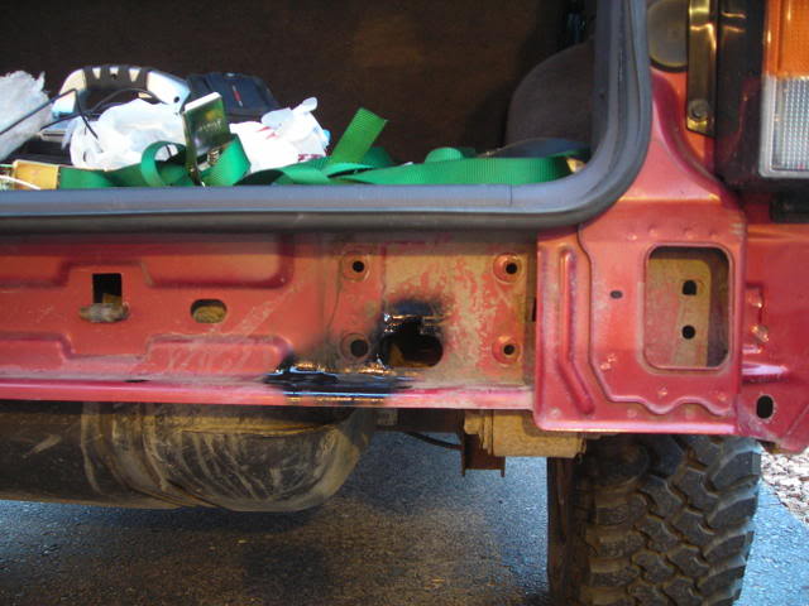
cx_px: 404
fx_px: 888
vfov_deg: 37.7
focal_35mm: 38
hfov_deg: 49.0
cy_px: 303
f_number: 3.2
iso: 200
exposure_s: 2
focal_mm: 6.3
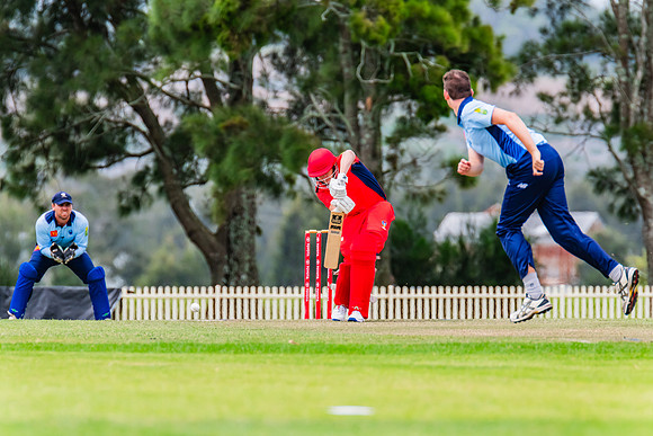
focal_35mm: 621
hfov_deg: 3.3
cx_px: 326
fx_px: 11261
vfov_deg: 2.2
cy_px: 218
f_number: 9
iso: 800
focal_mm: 600
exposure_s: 1/1250
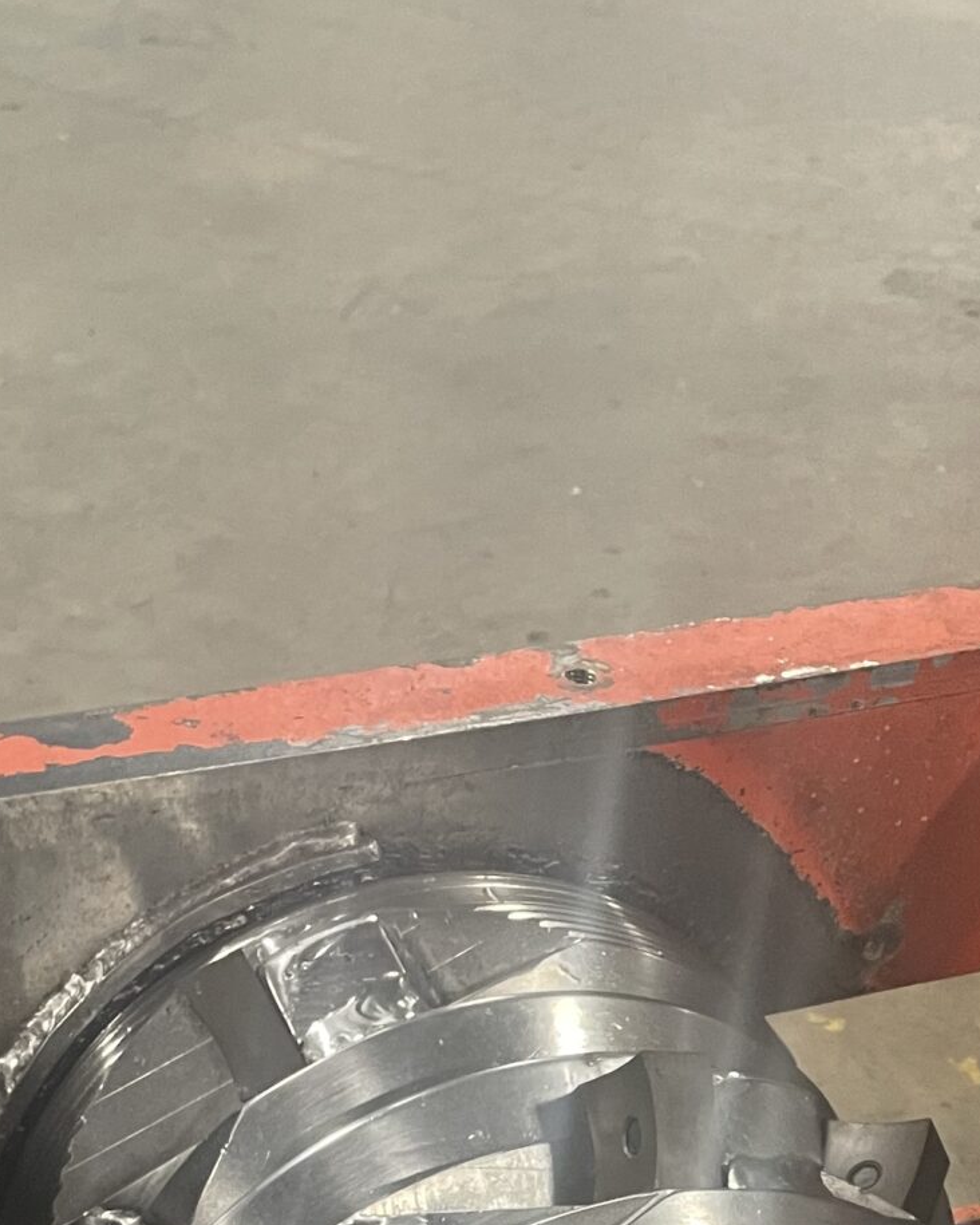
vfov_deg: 22.9
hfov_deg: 21.4
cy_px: 1710
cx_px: 743
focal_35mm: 71
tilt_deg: -45.7
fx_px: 2574
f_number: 1.6
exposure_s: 1/60
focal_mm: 4.2
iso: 250
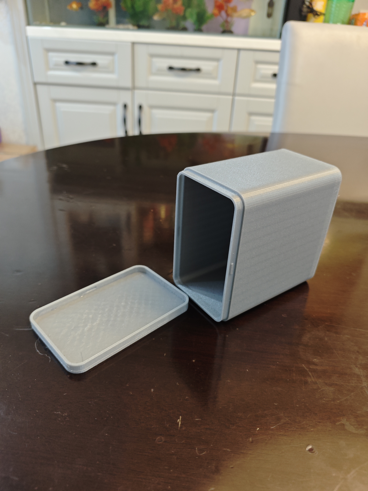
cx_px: 184
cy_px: 246
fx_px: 340
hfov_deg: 56.8
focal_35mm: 24
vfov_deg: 71.6
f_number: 1.6
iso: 640
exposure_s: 1/50
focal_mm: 5.84
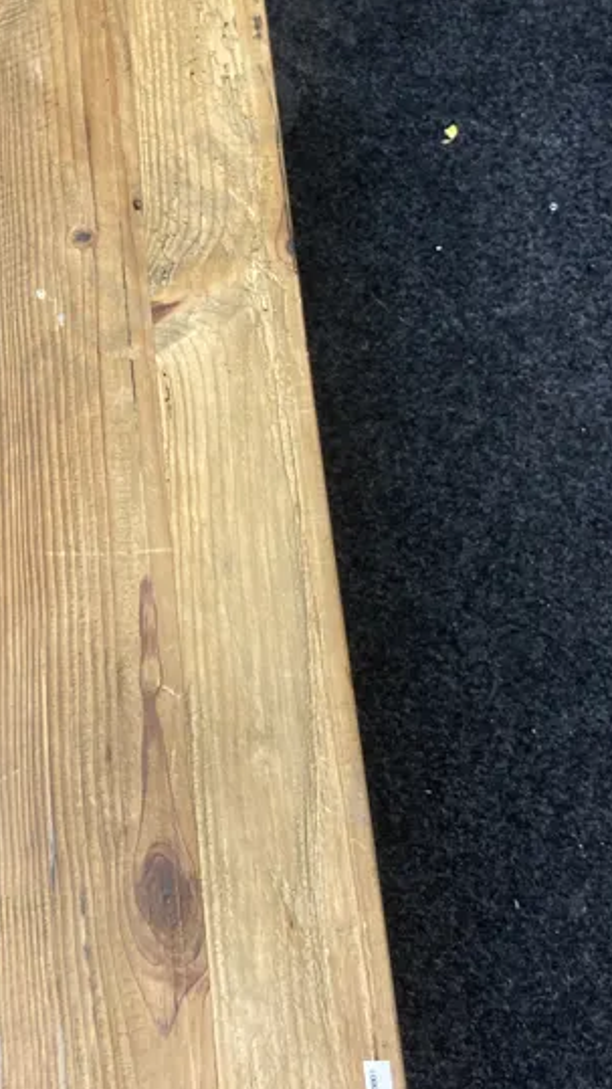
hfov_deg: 20.1
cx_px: -6
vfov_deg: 35.9
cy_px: 459
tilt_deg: -61.2
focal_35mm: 58
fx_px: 1674
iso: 160
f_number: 1.8
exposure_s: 1/50
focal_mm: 3.99
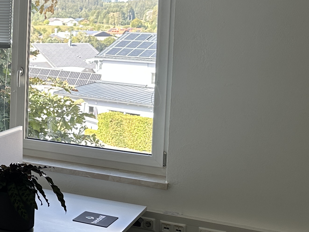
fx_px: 652
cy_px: 48
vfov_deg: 20.0
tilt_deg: -3.3
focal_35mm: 73
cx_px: -145
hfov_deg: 22.3
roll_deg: -0.7
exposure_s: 1/185
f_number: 1.78
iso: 64
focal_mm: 6.86
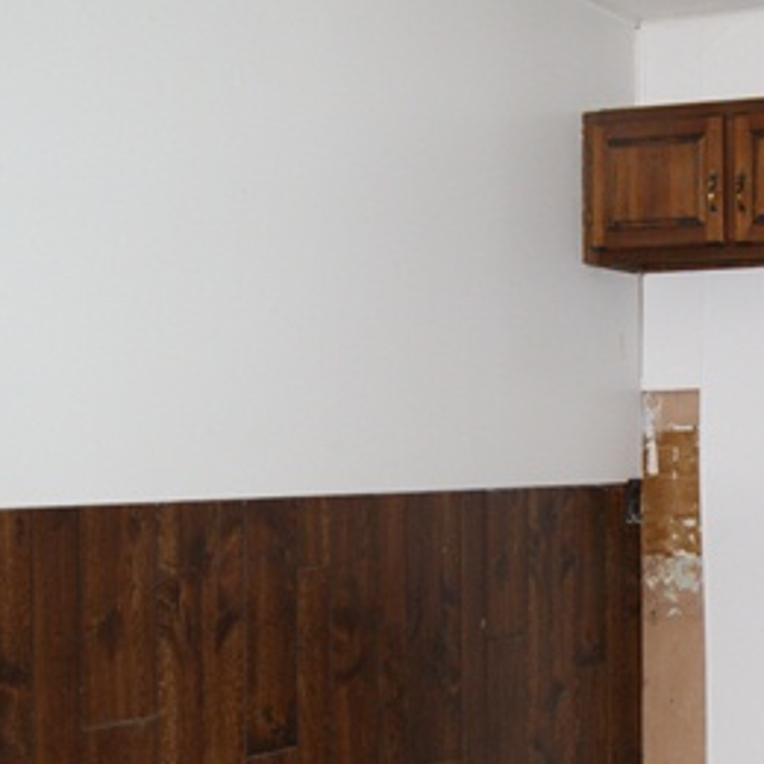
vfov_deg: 25.0
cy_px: 432
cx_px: 811
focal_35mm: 69
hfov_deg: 23.6
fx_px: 1723
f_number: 5.6
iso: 400
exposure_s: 1/60
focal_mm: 22
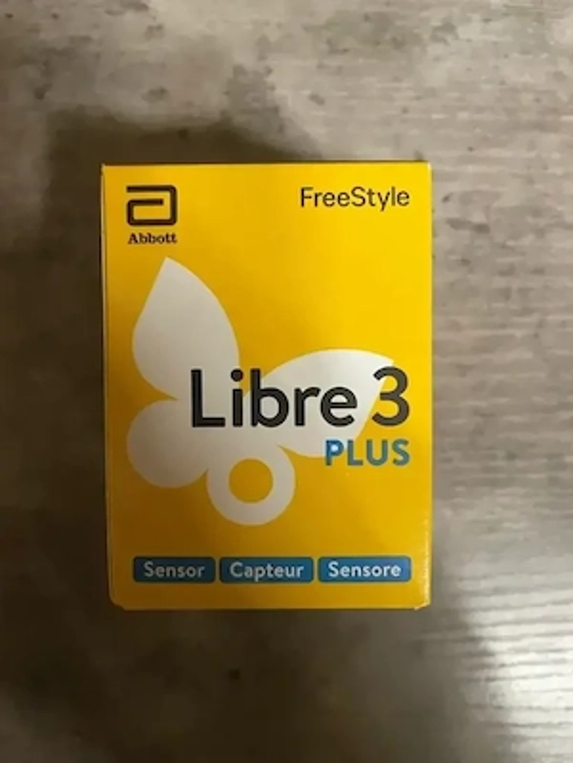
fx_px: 574
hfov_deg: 53.1
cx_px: 286
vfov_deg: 67.3
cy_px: 382
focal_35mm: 26
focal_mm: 4.2
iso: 500
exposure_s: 1/50
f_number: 1.6
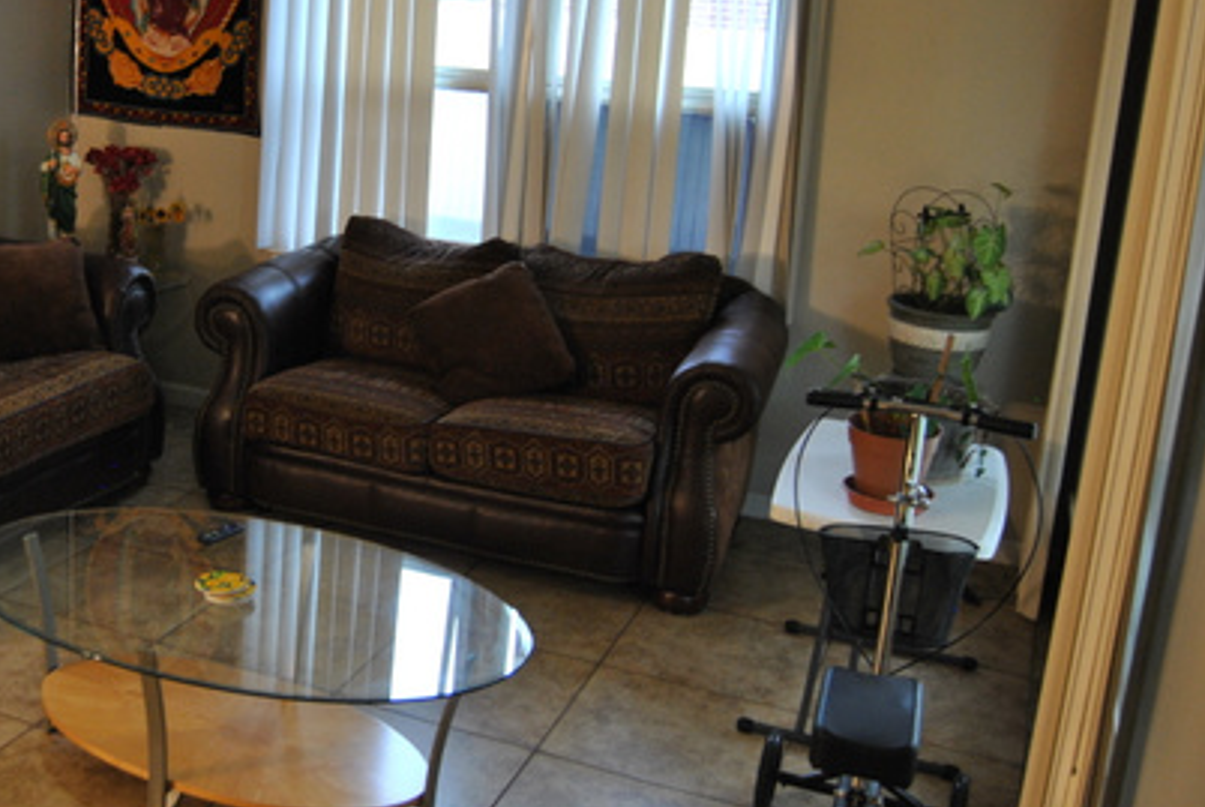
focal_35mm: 43
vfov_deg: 31.2
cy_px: 318
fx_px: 1441
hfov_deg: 43.5
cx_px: 258
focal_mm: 18
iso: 400
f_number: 3.5
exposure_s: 1/25
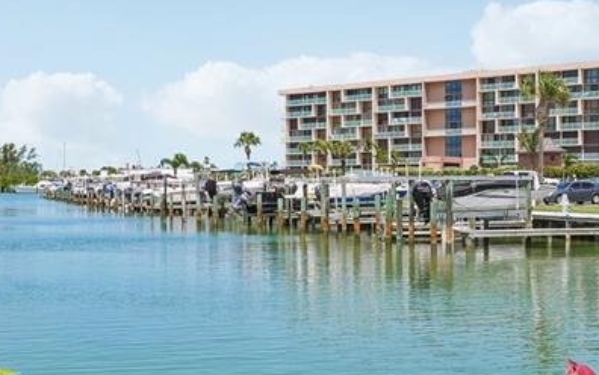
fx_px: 838
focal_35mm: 51
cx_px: 298
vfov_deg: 25.2
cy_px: 174
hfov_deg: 39.3
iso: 100
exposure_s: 1/350
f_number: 8
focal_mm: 13
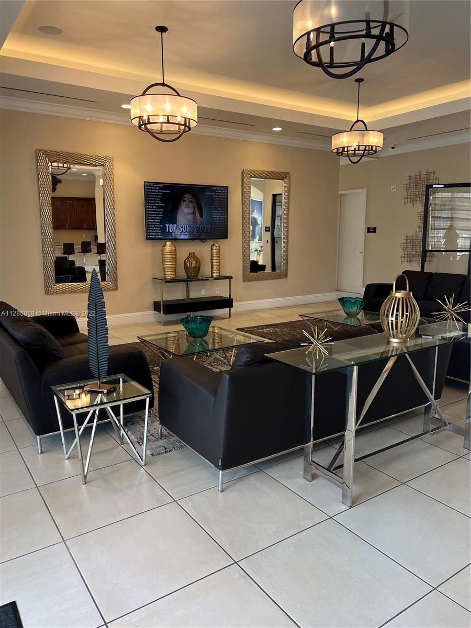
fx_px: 472
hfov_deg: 53.1
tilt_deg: -8.4
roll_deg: +0.1
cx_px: 236
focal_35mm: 26
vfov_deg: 67.3
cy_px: 314
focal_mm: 5.7
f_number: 1.5
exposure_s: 1/126
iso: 64
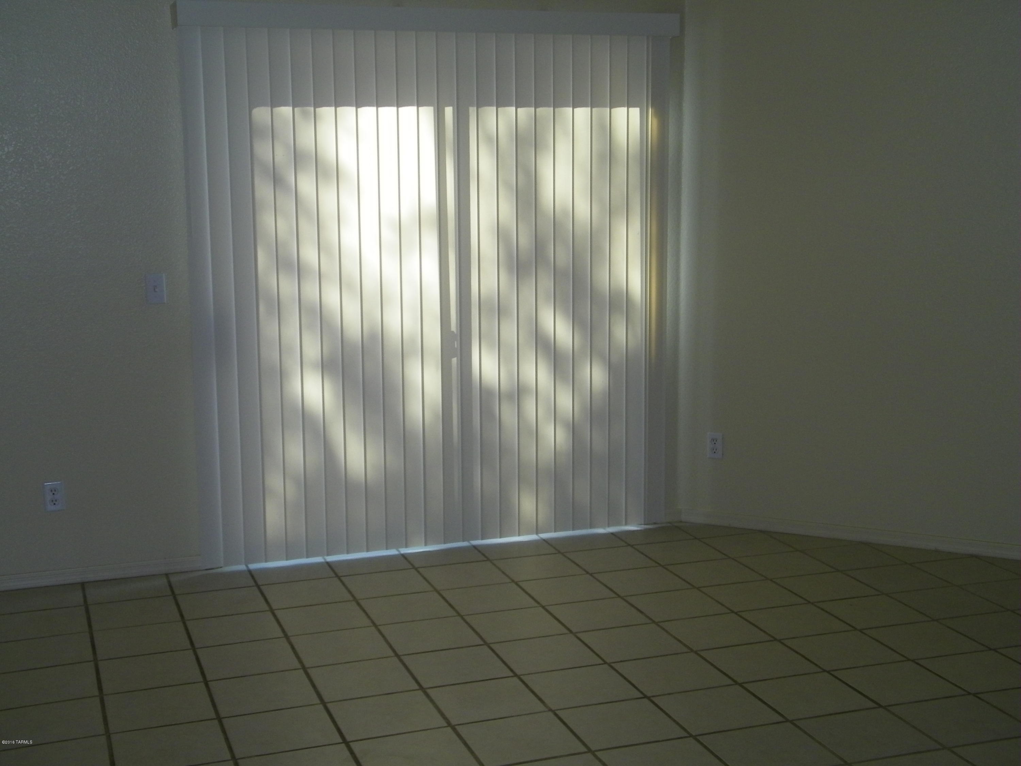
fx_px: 1386
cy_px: 383
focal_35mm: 47
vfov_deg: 30.9
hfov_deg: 40.4
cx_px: 510
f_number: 3.9
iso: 100
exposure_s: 1/125
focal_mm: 8.3
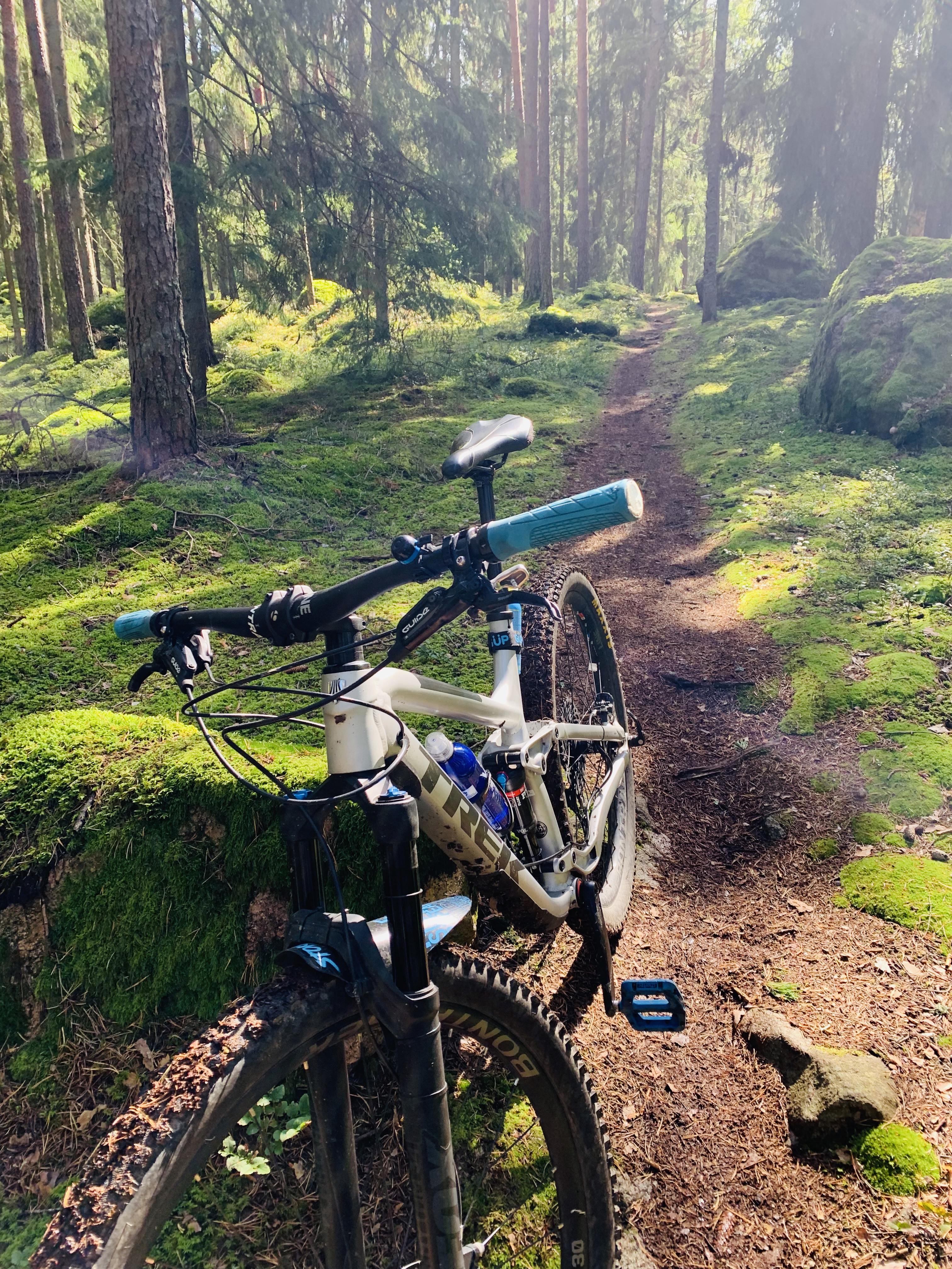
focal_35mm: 26
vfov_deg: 67.3
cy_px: 634
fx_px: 953
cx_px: 476
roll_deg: +2.6
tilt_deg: -18.0
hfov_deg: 53.1
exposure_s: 1/121
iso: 40
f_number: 1.8
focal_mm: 4.25
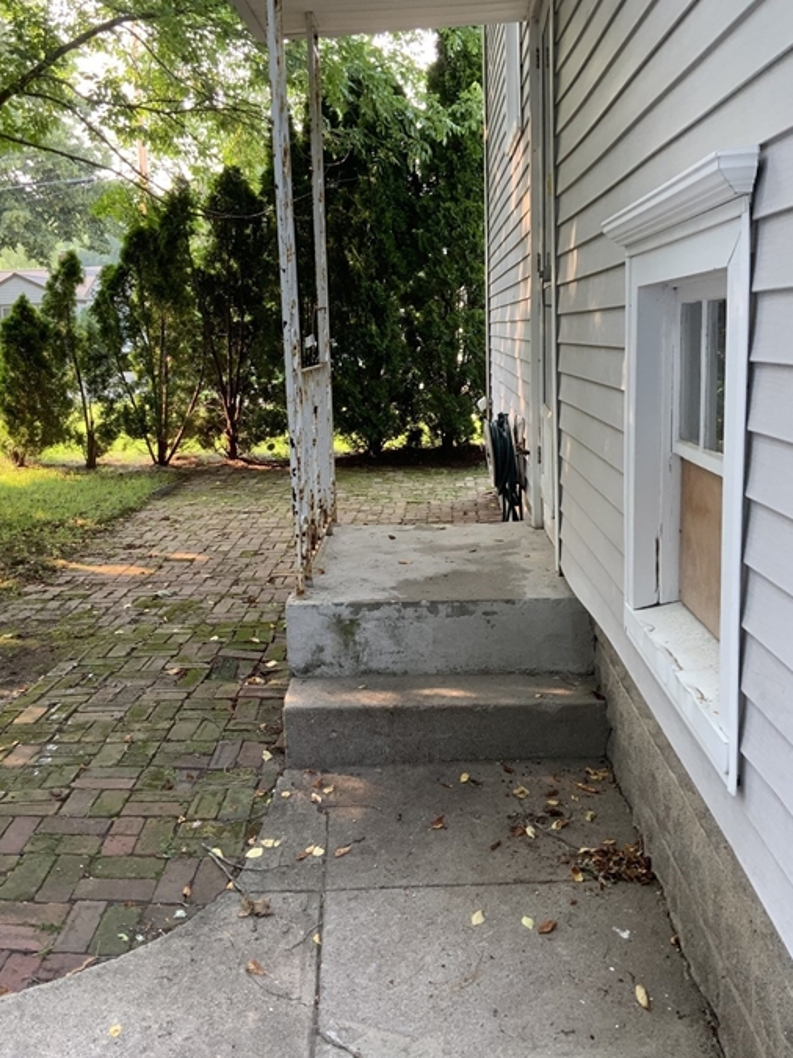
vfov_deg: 55.3
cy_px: 480
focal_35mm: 33
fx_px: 1008
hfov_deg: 42.8
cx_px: 346
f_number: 1.8
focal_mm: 3
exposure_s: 1/122
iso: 64
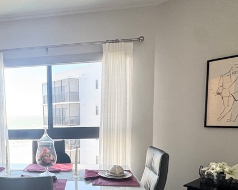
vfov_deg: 43.1
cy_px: 142
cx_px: 38
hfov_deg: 50.0
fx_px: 232
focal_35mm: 33
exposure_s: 1/120
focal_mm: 2.22
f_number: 2.2
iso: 80
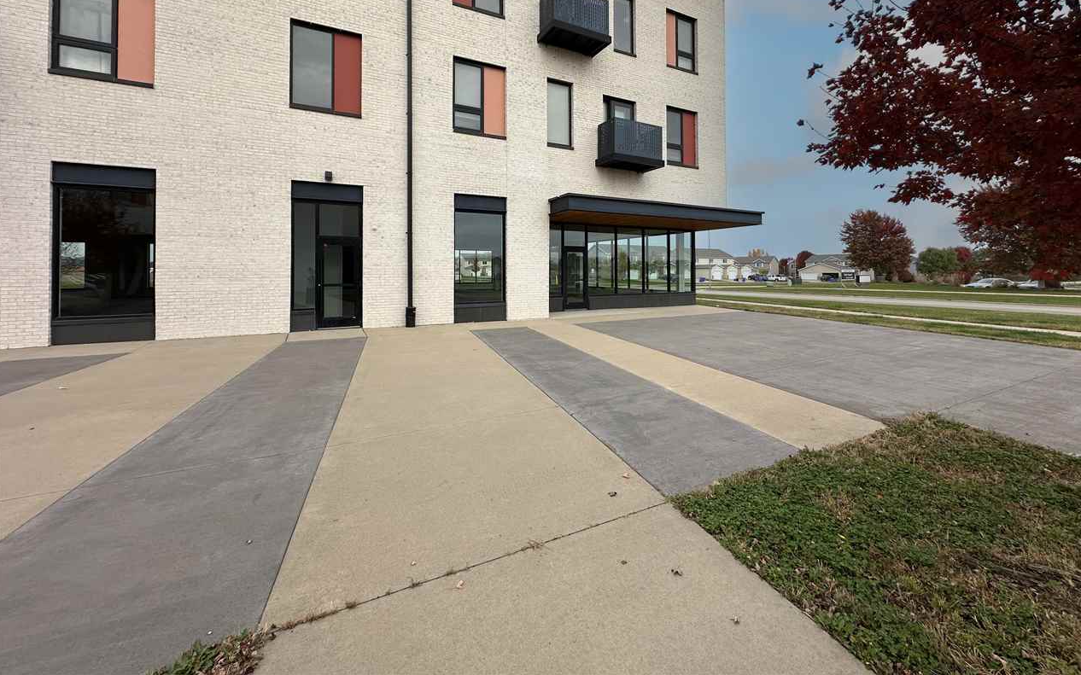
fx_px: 442
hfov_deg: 101.5
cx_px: 541
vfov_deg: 73.9
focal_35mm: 15
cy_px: 266
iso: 50
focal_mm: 2.22
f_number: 2.2
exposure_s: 1/1319
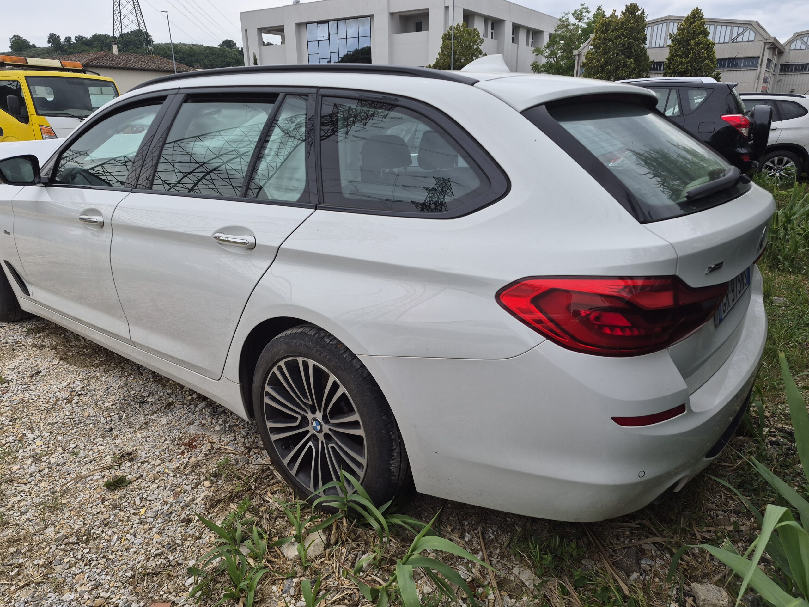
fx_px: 538
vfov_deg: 58.9
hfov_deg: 73.9
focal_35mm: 23
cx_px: 404
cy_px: 304
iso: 80
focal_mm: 5.4
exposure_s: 1/3936
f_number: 1.8
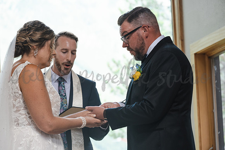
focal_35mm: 140
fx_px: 874
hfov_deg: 14.7
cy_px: 75
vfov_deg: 9.8
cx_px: 112
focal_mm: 140
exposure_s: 1/160
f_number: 6.3
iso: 1000
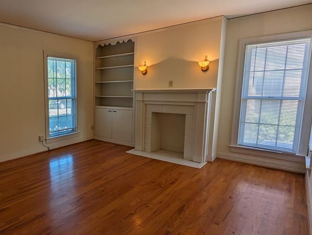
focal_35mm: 24
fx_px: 217
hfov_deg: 67.3
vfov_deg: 56.9
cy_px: 119
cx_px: 81
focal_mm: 2.35
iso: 42
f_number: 2.2
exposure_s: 1/135
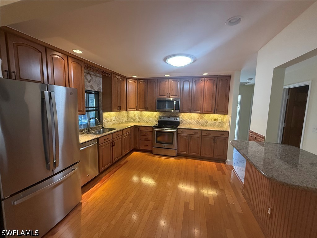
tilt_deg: -5.3
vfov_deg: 85.7
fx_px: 128
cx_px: 158
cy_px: 119
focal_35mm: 14
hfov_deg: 102.1
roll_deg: -1.5
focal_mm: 2.22
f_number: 2.2
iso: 400
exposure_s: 1/120
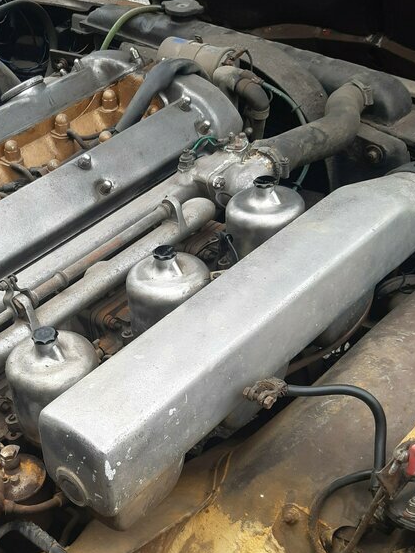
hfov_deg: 30.2
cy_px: 351
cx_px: 90
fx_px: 751
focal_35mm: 47
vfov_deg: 40.1
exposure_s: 1/252
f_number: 1.7
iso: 40
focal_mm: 3.92
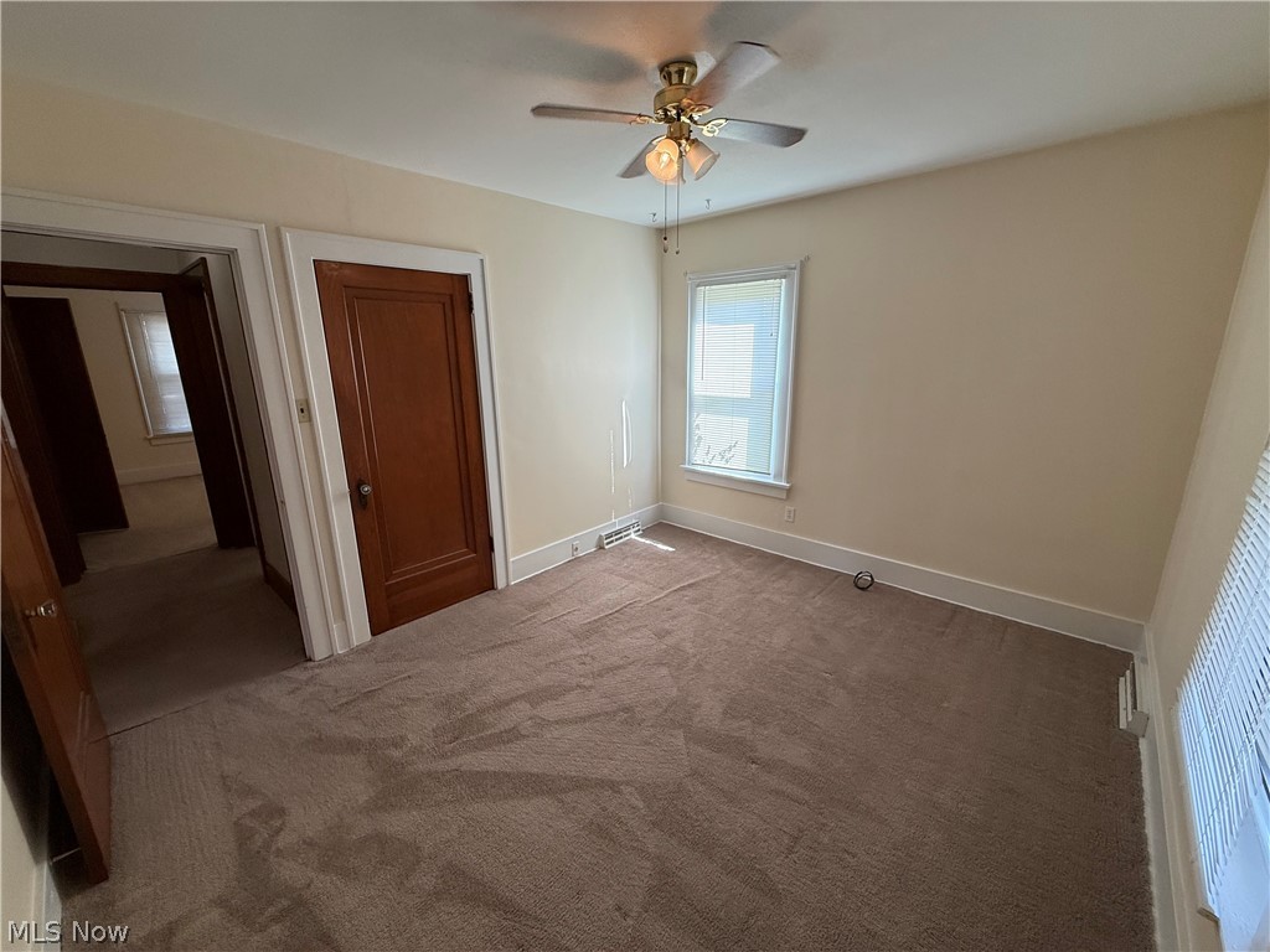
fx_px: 514
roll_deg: +0.4
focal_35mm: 14
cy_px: 476
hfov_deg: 102.1
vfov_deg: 85.7
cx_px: 635
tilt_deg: -13.4
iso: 100
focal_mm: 2.22
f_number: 2.2
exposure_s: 1/120
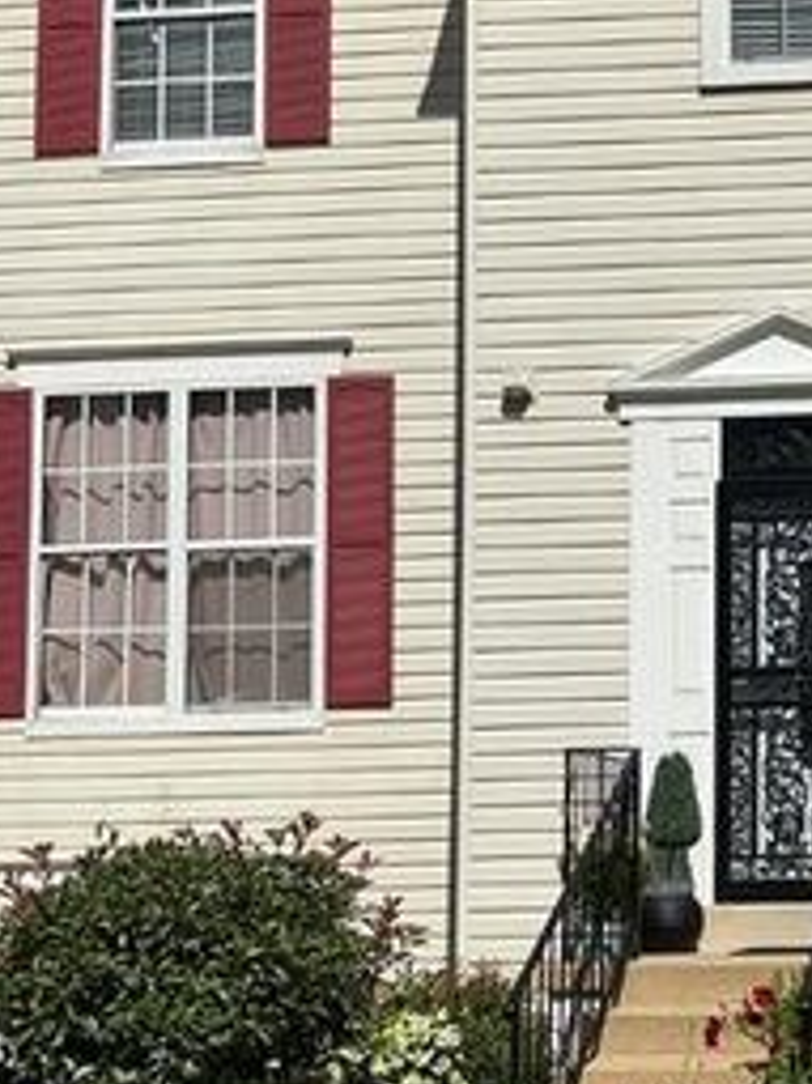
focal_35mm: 76
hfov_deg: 18.2
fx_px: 2379
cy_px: 657
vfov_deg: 25.6
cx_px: 1029
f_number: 1.8
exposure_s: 1/5263
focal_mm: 3
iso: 25
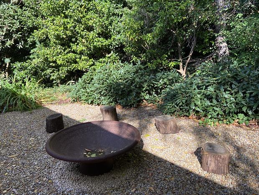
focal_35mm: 26
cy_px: 98
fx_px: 195
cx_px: 130
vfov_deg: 53.2
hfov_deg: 67.2
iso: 32
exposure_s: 1/454
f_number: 1.8
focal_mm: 4.25
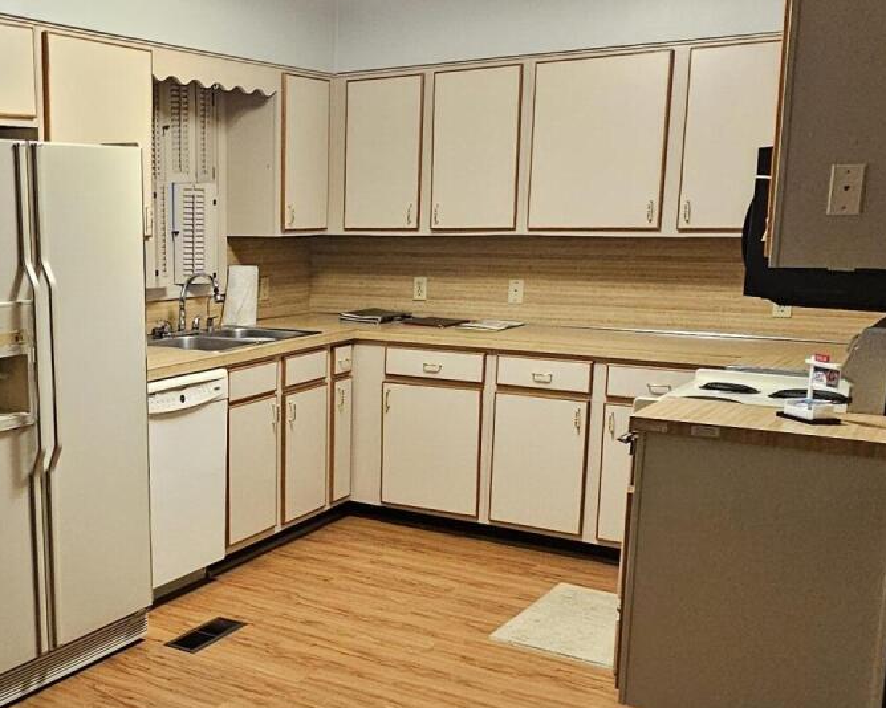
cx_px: 187
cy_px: 414
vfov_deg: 39.0
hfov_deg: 45.7
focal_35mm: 38
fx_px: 996
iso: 500
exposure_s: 1/30
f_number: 2.2
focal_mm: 2.2
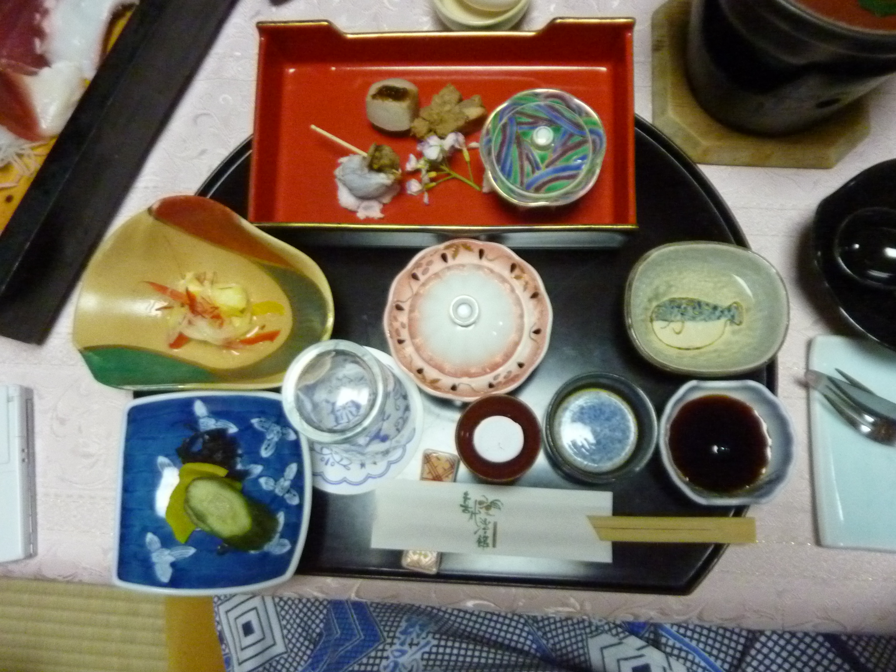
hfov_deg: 69.4
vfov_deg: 54.9
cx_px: 448
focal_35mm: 25
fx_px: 647
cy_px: 336
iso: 800
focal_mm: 4.1
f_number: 3.3
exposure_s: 1/60
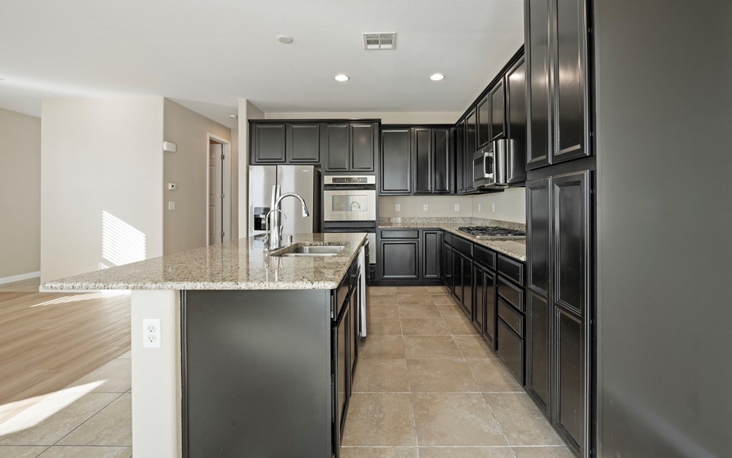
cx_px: 381
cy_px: 219
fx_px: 299
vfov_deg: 74.8
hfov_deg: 101.4
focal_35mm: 15
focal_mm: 14
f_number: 9
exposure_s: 1/2.5
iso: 100
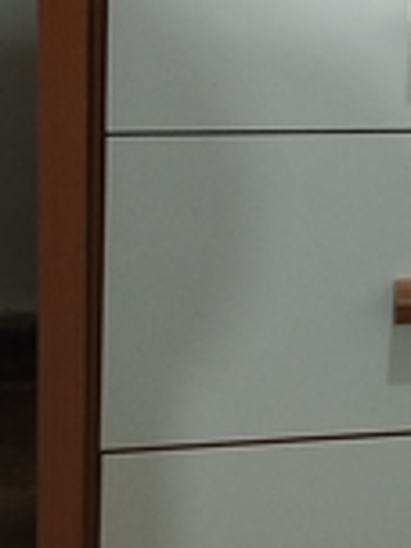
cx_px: 1035
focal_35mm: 126
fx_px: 1995
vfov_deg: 14.9
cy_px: -173
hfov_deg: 10.1
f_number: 1.7
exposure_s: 1/30
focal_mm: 5.31
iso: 640
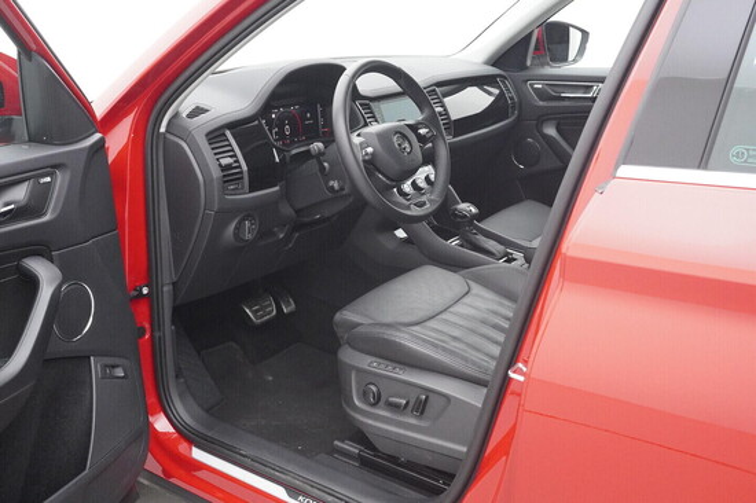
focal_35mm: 36
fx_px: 756
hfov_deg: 53.2
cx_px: 378
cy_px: 252
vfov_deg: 36.8
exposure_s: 1/320
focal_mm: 24
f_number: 5.6
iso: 6400
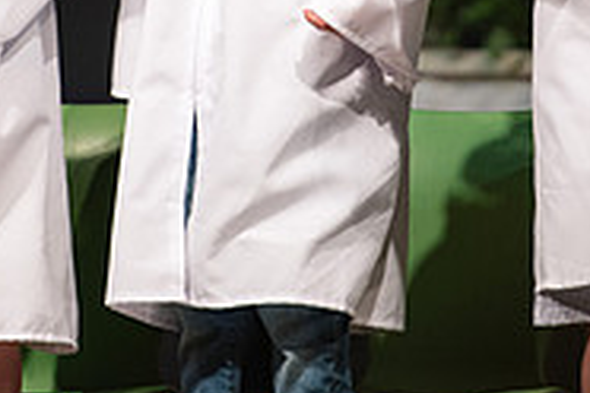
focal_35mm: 654
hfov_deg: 3.2
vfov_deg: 2.1
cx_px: 440
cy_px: -223
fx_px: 10717
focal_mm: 200
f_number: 2.8
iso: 500
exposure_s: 1/800
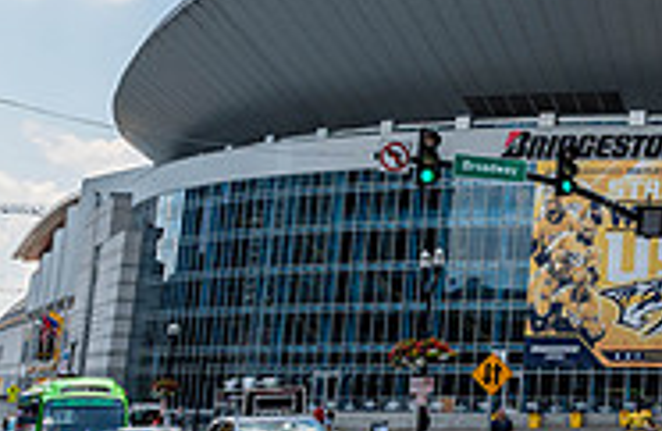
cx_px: 956
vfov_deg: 17.0
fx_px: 1424
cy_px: 57
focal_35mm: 78
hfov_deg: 22.2
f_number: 8
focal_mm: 24
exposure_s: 1/160
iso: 64
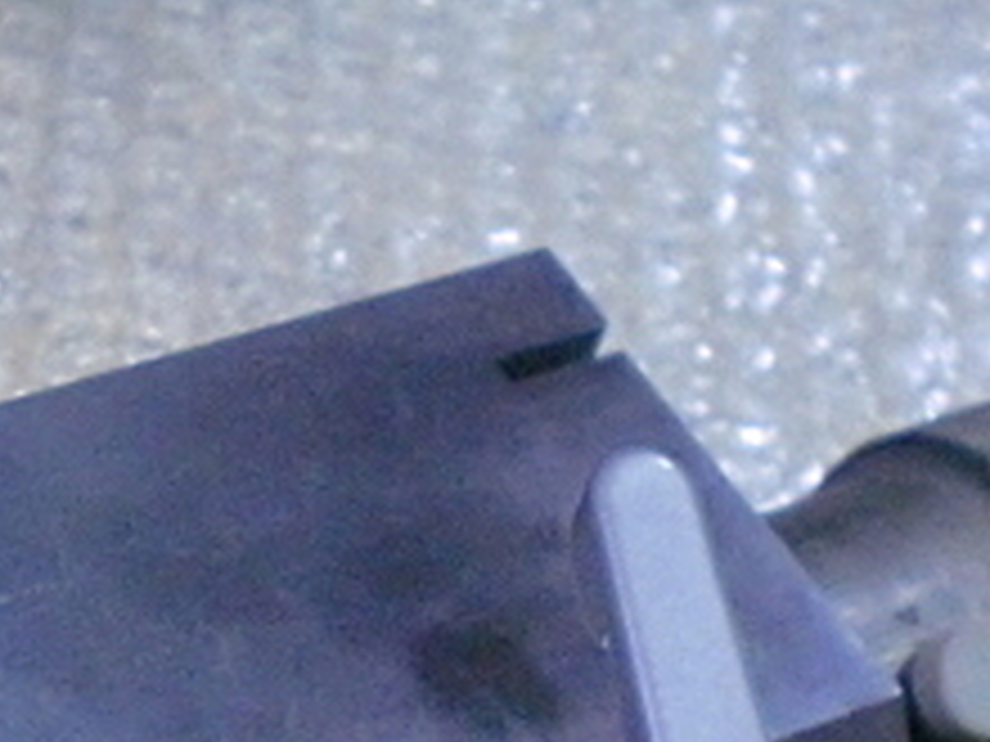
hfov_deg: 18.8
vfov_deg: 14.0
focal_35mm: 102
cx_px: 18
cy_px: 931
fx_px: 2917
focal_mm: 6.3
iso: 800
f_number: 3.1
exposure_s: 1/60
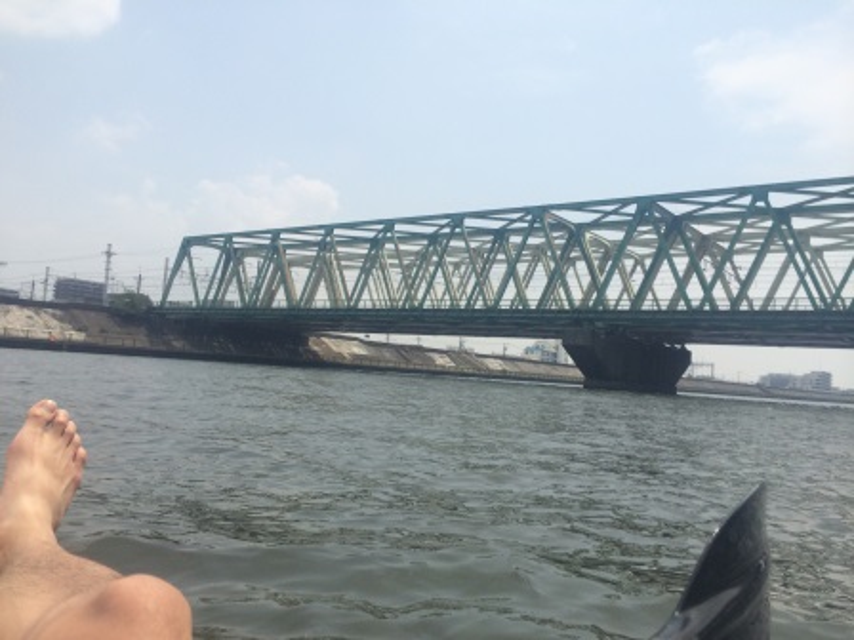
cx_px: 427
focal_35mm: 30
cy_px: 320
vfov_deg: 46.8
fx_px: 740
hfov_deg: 60.0
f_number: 2.2
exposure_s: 1/3731
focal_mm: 4.12
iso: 40
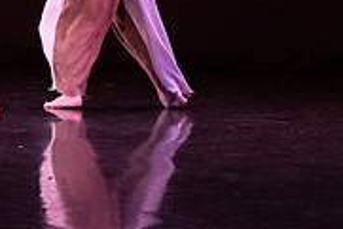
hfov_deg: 6.3
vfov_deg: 4.3
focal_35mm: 321
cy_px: -102
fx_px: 3061
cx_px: -180
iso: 4000
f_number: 4
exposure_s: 1/400
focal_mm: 75
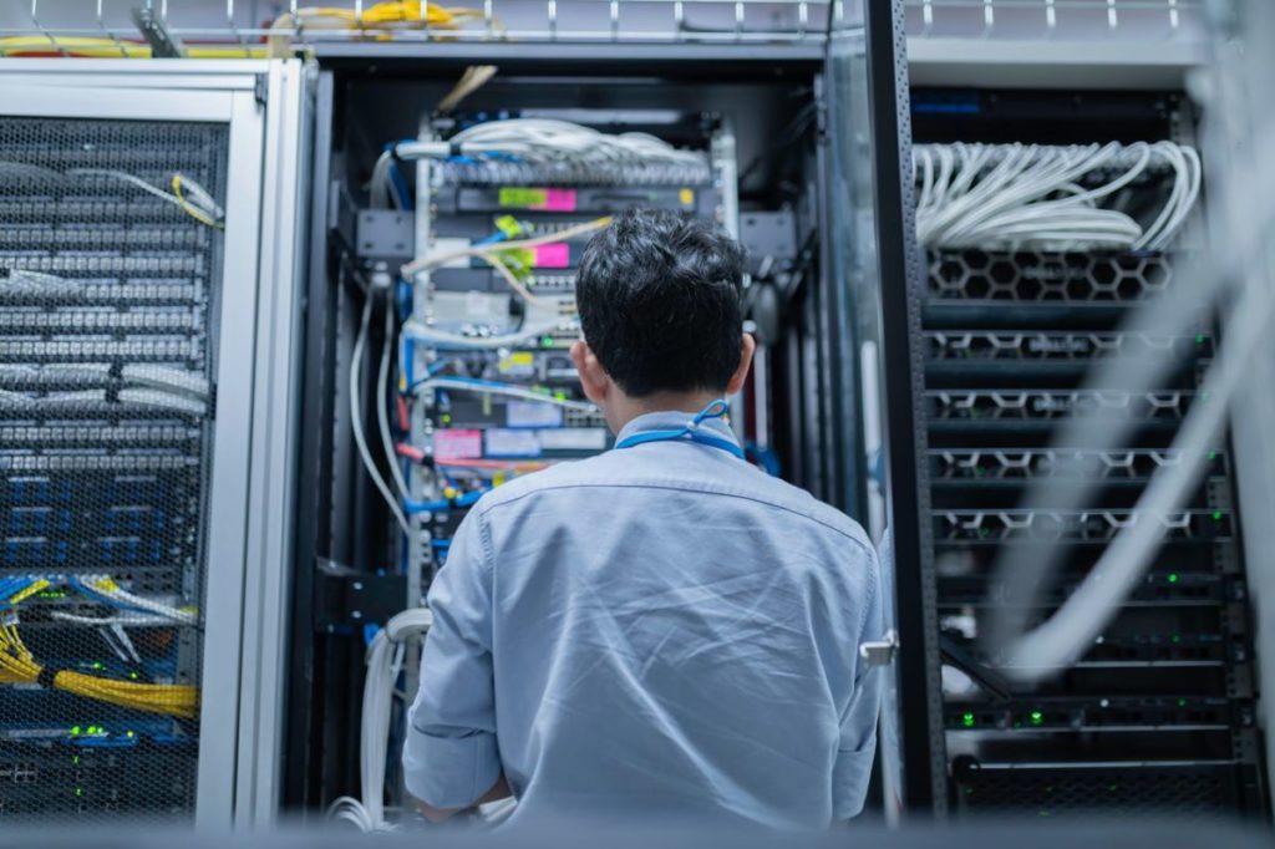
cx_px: 638
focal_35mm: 35
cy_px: 424
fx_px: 1239
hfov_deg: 54.4
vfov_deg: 37.8
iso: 400
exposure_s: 1/160
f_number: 1.8
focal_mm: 35
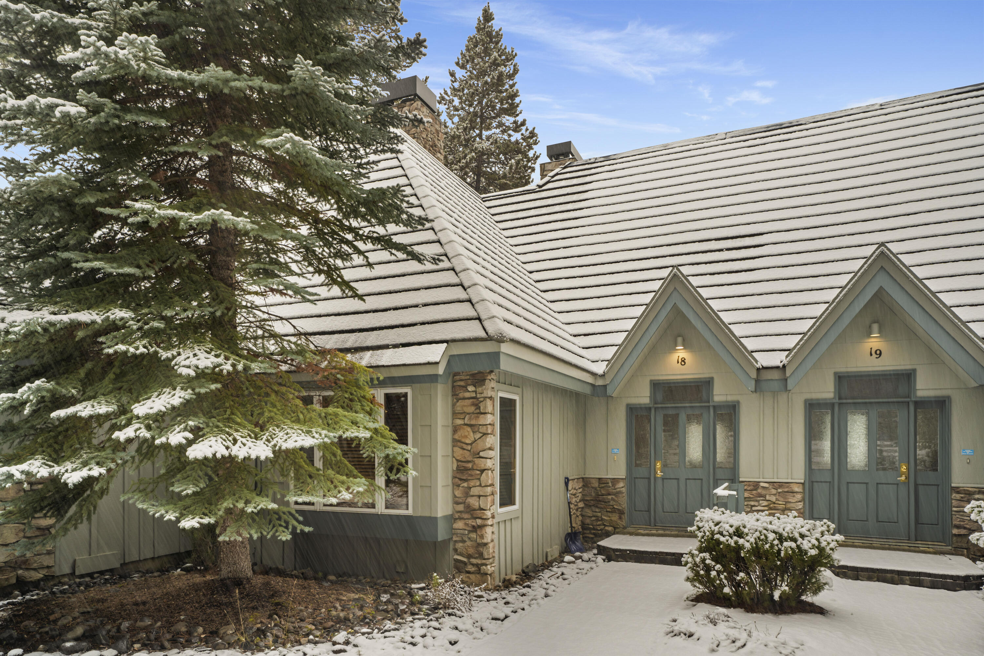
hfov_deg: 78.3
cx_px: 492
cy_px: 328
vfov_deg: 57.0
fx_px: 604
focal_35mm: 22
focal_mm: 22.1
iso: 250
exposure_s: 1/2.5
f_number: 8
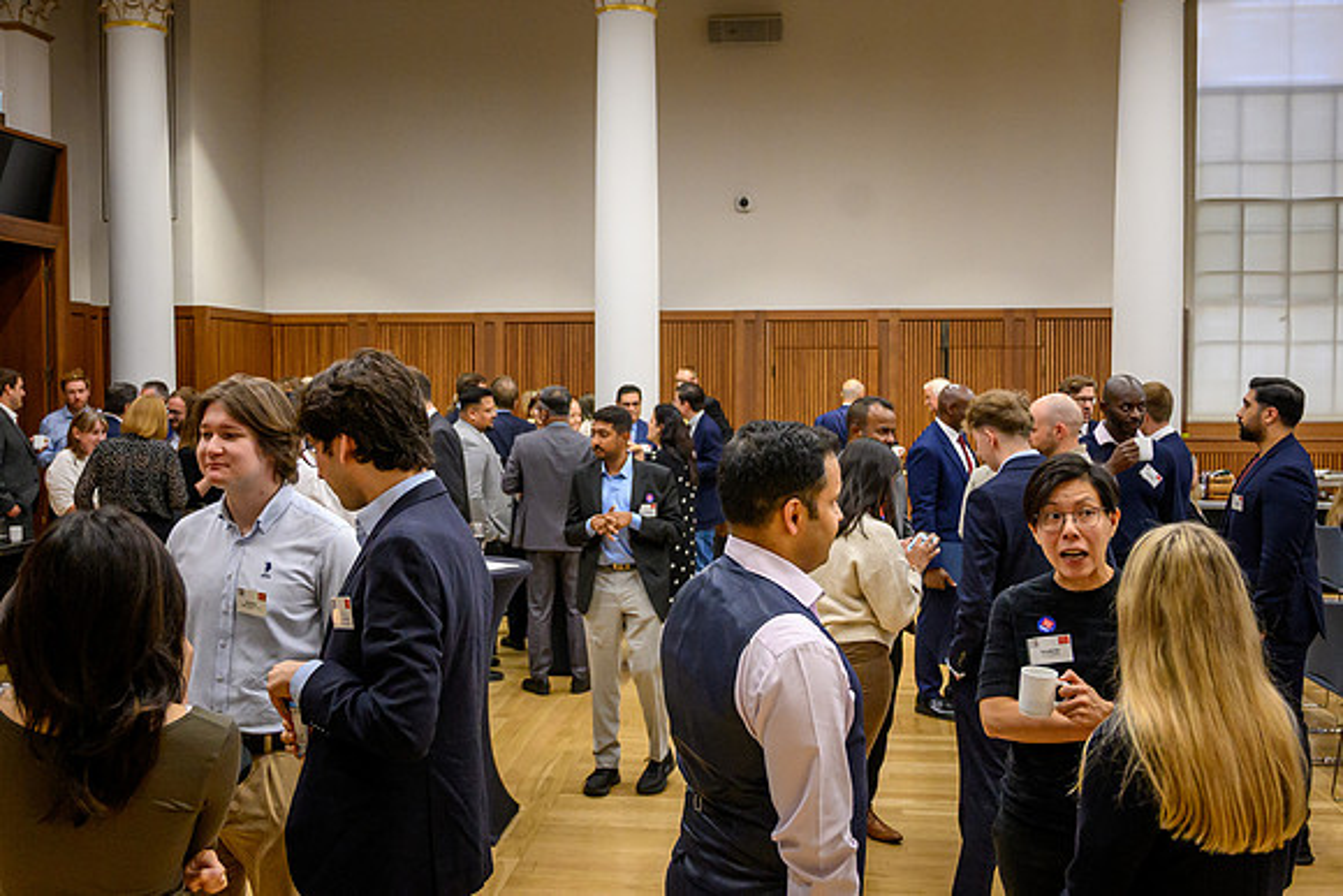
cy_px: 448
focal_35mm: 37
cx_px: 672
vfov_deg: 36.3
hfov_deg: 52.3
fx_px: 1368
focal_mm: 24
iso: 4000
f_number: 4
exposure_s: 1/100
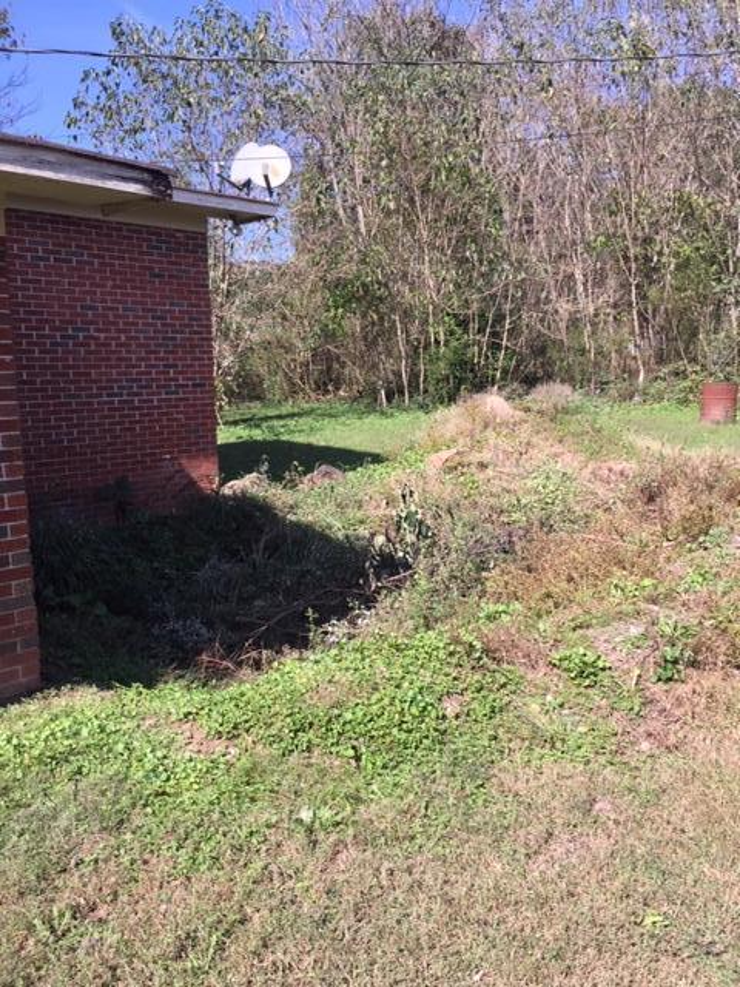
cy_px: 494
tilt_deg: -6.9
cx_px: 370
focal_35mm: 29
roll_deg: +1.0
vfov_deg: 61.7
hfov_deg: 48.2
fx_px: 827
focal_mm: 4.15
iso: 32
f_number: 2.2
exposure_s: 1/964
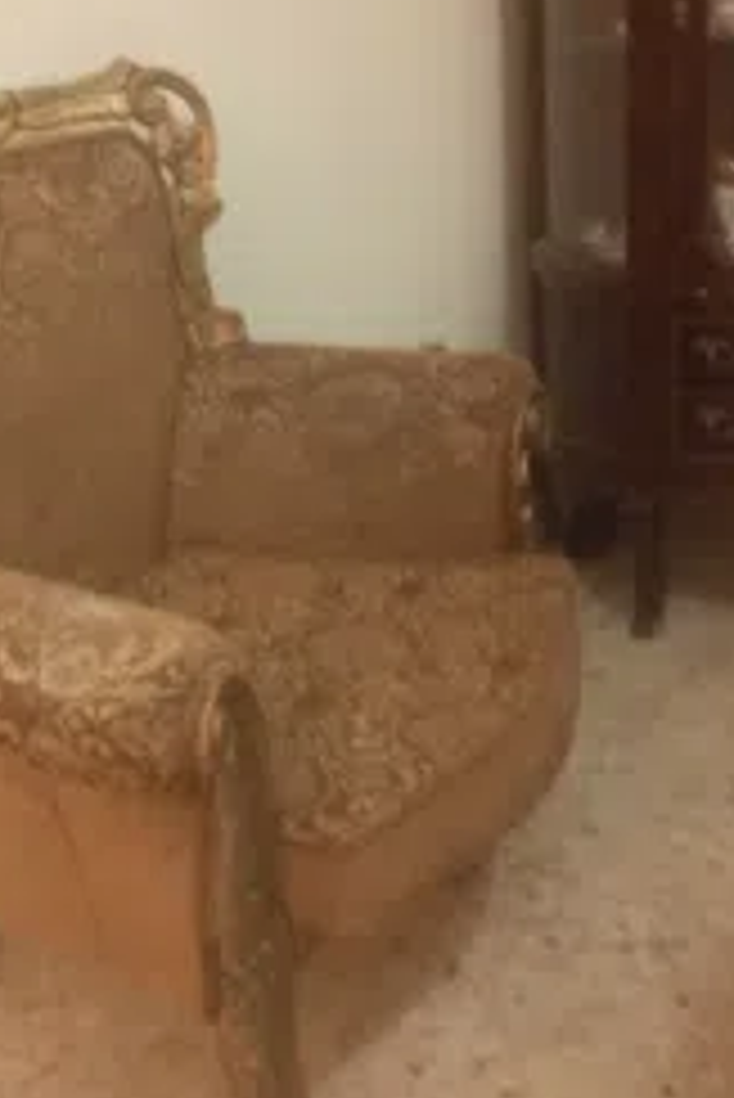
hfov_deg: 28.6
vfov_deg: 42.7
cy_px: 540
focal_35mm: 46
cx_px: 140
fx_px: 1405
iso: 2988
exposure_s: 1/14.3
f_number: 1.6
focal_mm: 4.11
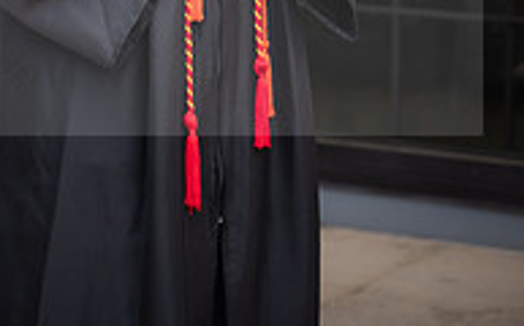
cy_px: -212
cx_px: 134
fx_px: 2068
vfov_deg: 8.7
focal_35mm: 145
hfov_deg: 14.4
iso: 200
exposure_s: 1/250
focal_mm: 61
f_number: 2.8
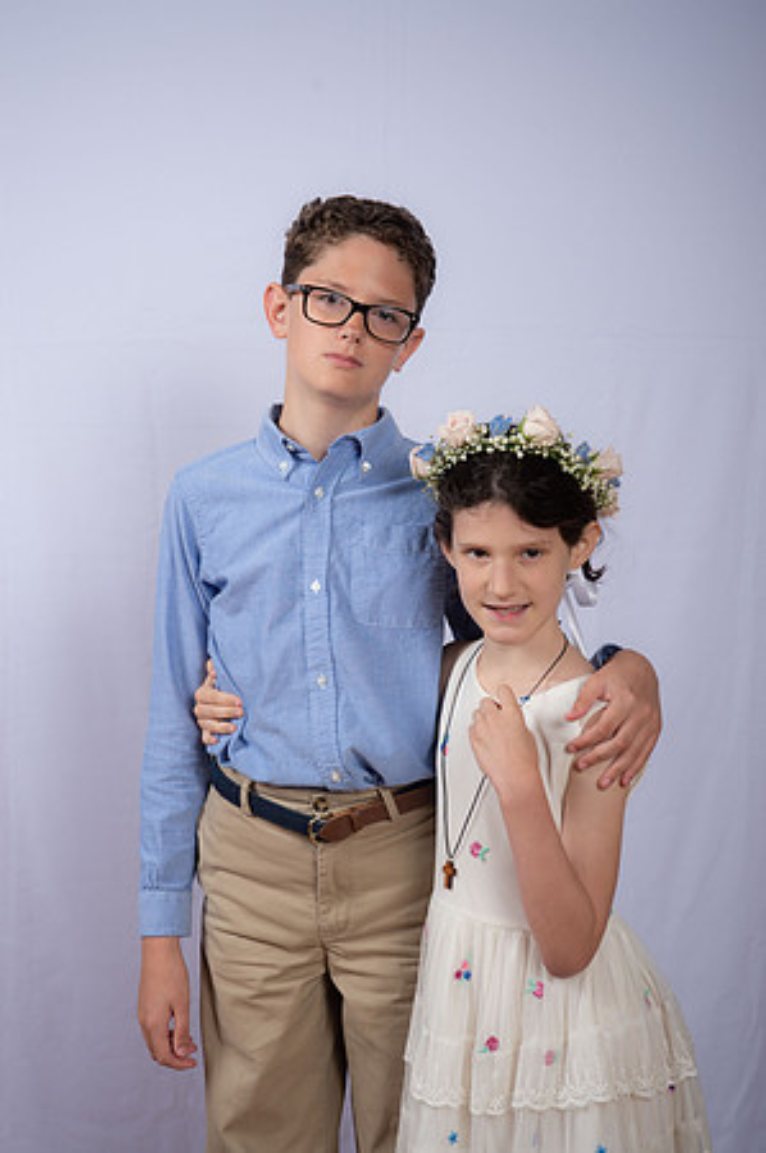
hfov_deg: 21.9
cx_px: 383
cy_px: 576
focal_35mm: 62
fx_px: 1983
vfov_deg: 32.4
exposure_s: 1/160
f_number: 8
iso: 250
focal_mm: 62
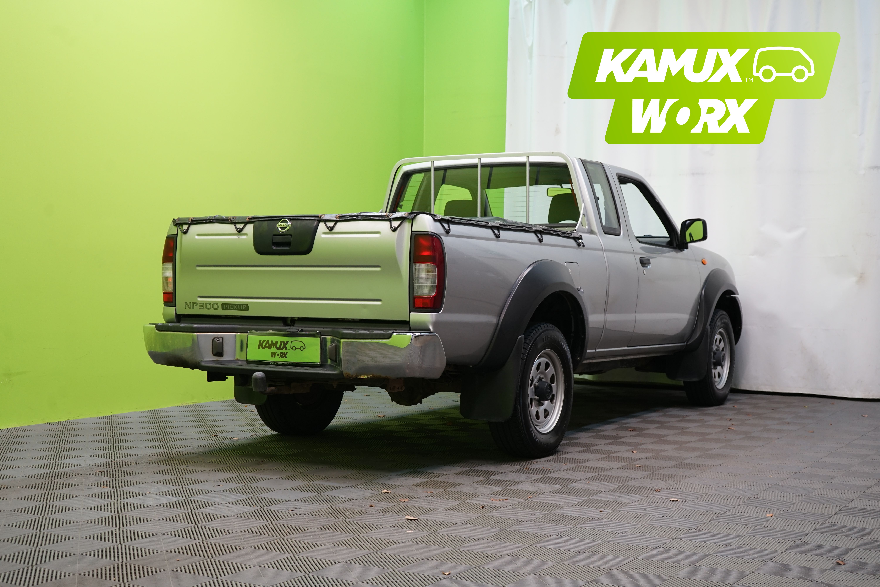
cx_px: 440
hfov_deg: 40.3
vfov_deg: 27.5
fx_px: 1198
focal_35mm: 49
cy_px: 294
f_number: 5.6
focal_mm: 49
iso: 640
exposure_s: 1/50
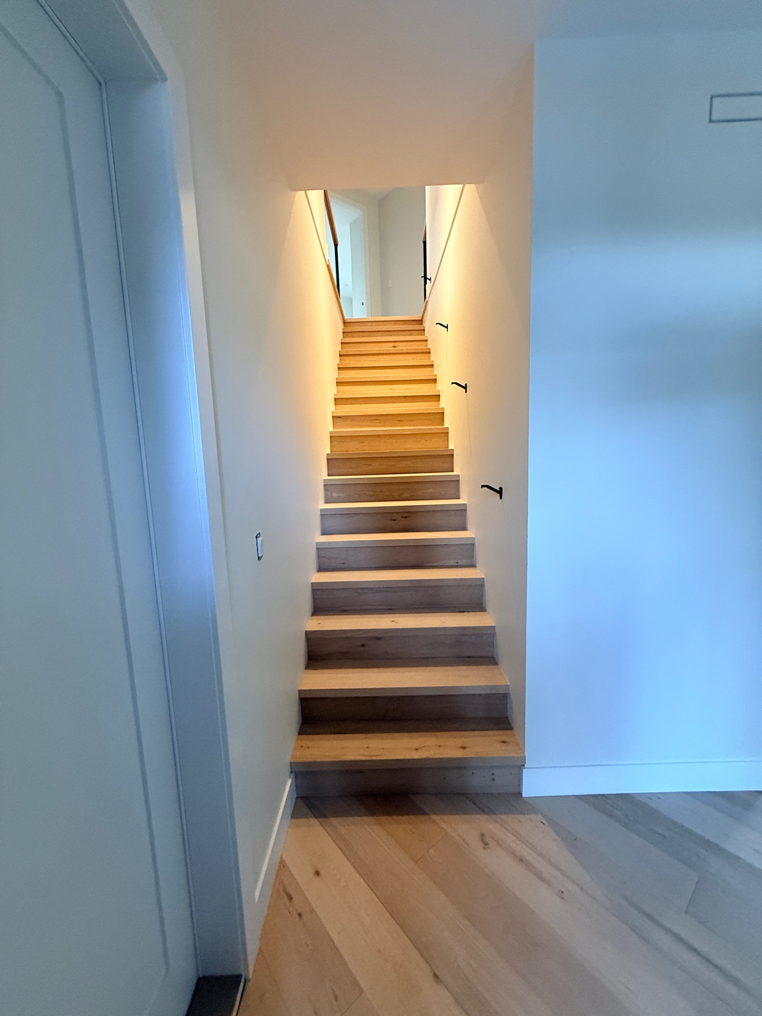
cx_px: 381
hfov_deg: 85.7
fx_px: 411
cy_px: 508
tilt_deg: -6.7
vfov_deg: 102.1
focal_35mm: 14
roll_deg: +1.9
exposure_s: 1/60
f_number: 2.2
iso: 500
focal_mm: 2.22
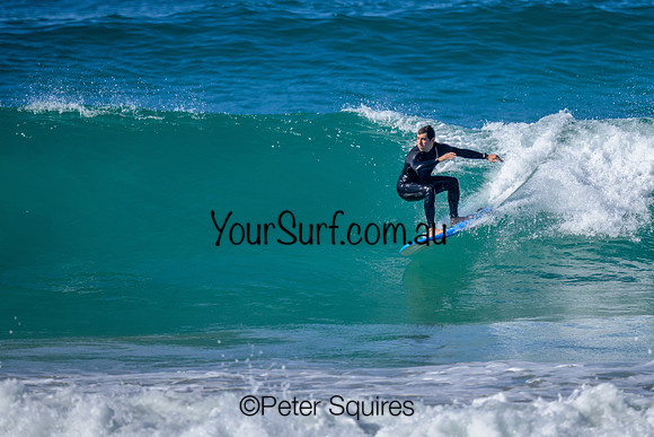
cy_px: 156
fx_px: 19969
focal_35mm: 1099
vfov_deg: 1.3
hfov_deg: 1.9
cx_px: 406
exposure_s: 1/2000
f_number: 6.3
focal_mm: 800
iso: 400
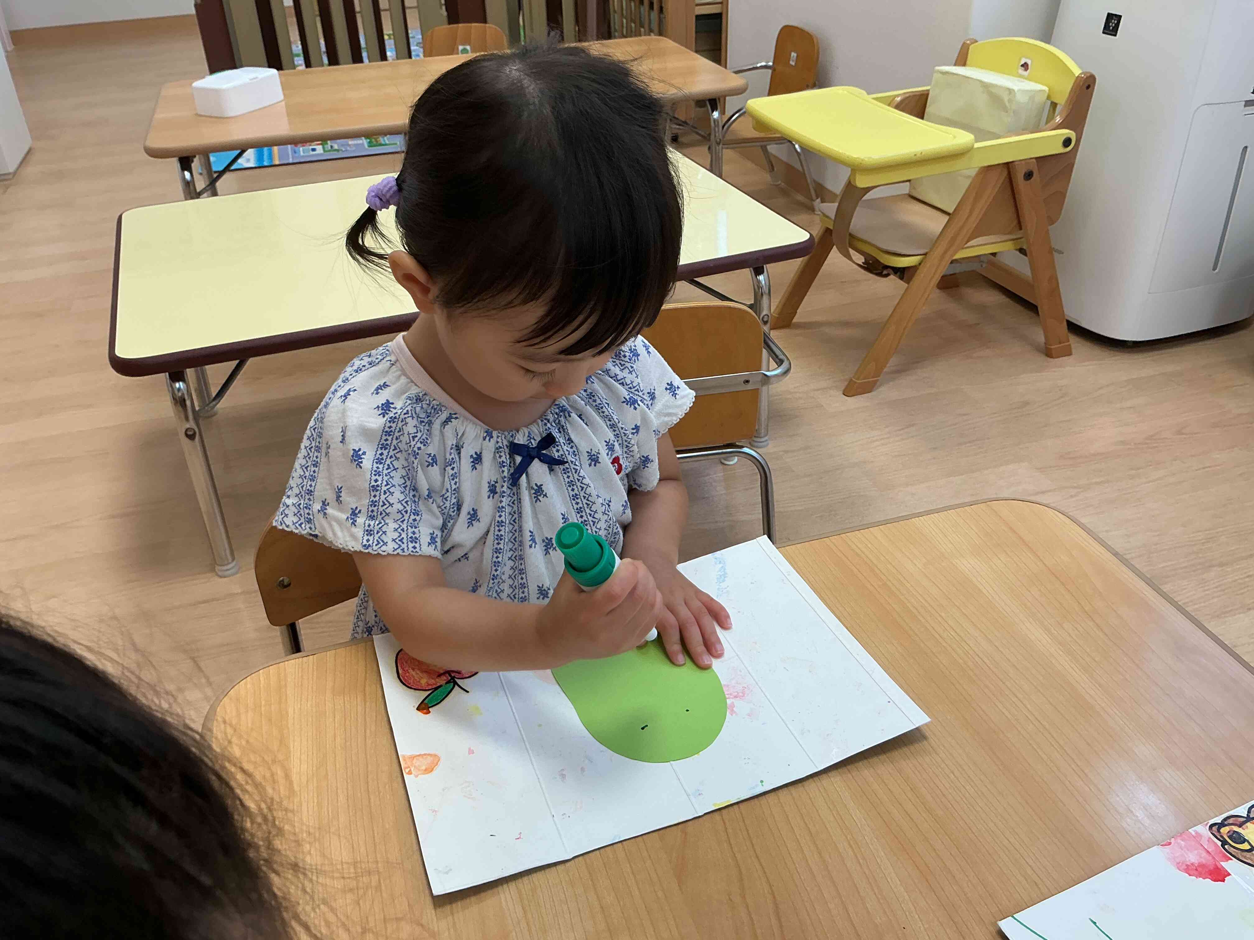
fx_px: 1051
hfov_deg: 61.7
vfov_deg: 48.2
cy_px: 470
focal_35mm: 29
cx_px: 627
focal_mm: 3
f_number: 1.8
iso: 25
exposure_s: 1/120
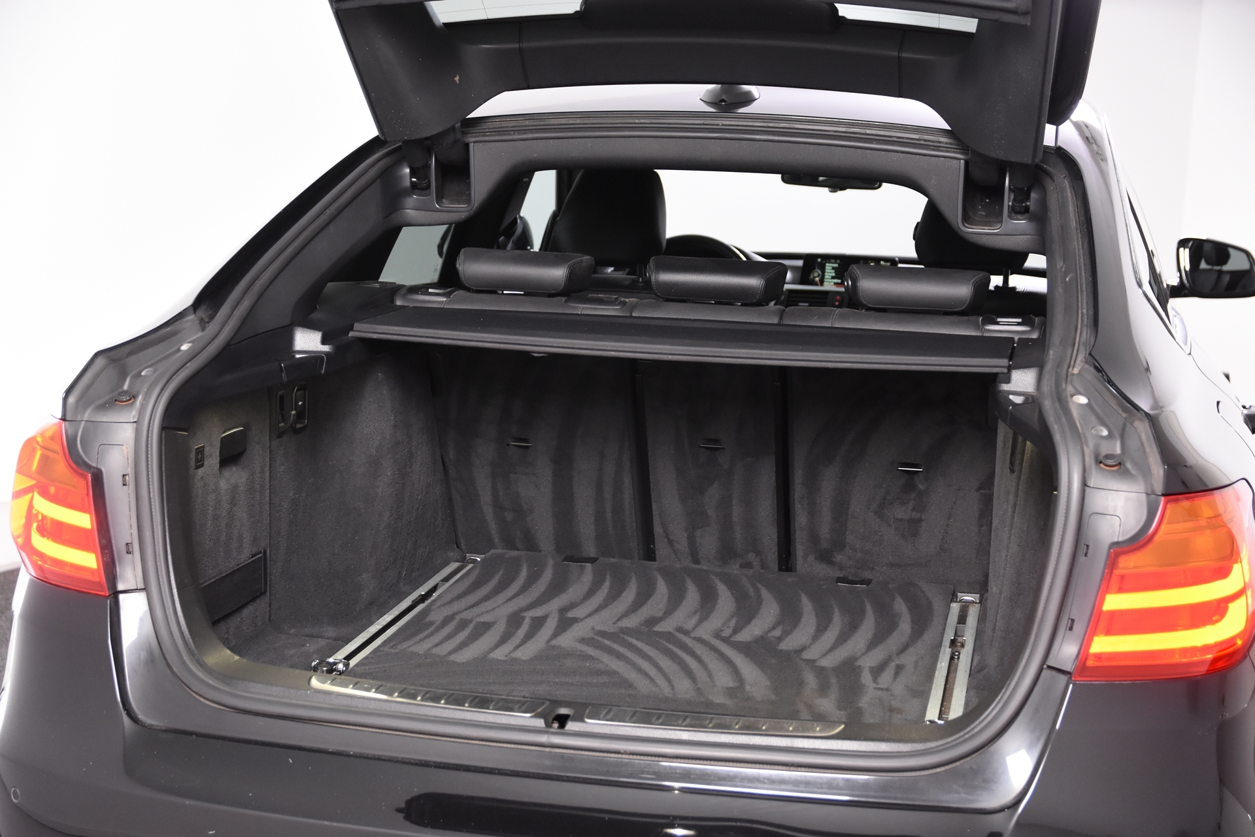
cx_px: 628
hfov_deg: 35.1
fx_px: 1987
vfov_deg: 23.8
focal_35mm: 57
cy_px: 418
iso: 1800
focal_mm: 38
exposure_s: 1/60
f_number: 3.5
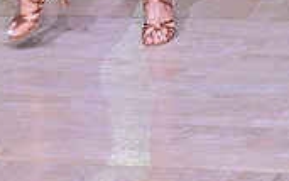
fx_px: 1907
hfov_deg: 8.6
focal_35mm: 242
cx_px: -35
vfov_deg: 5.3
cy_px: -223
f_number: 8
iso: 1600
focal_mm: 70
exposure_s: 1/200
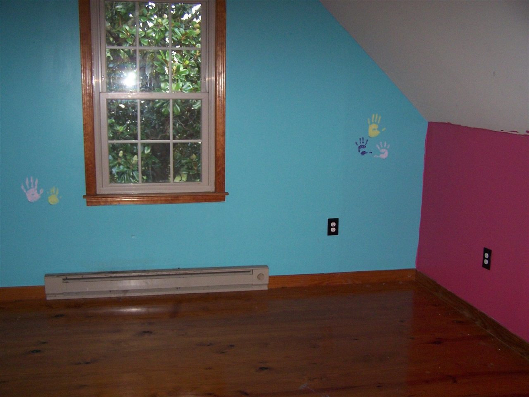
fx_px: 581
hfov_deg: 49.0
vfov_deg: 37.7
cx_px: 264
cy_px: 198
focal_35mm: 38
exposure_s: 1/60
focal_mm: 6.3
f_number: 2.8
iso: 140
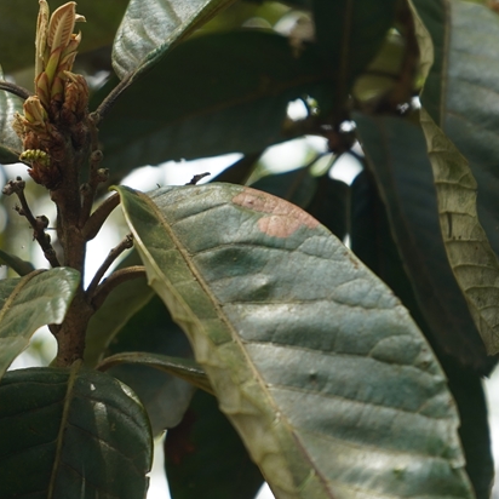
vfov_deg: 11.8
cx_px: 132
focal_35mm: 148
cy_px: 113
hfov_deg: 11.8
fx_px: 2414
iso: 640
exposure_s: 1/1000
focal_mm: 70
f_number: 5.6
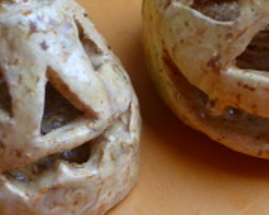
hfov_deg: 30.8
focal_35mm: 61
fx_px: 485
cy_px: 56
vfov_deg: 24.7
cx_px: 170
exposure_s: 1/5
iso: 400
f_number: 3.3
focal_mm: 4.9
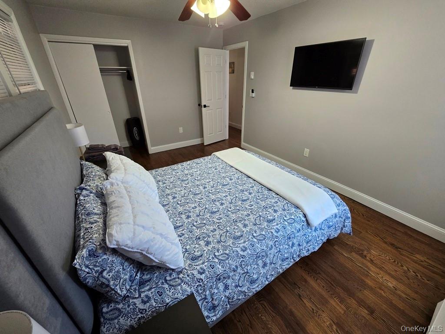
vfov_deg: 89.9
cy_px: 167
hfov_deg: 106.2
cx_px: 222
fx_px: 167
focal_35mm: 13
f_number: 2.2
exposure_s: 1/60
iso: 200
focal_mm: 2.2
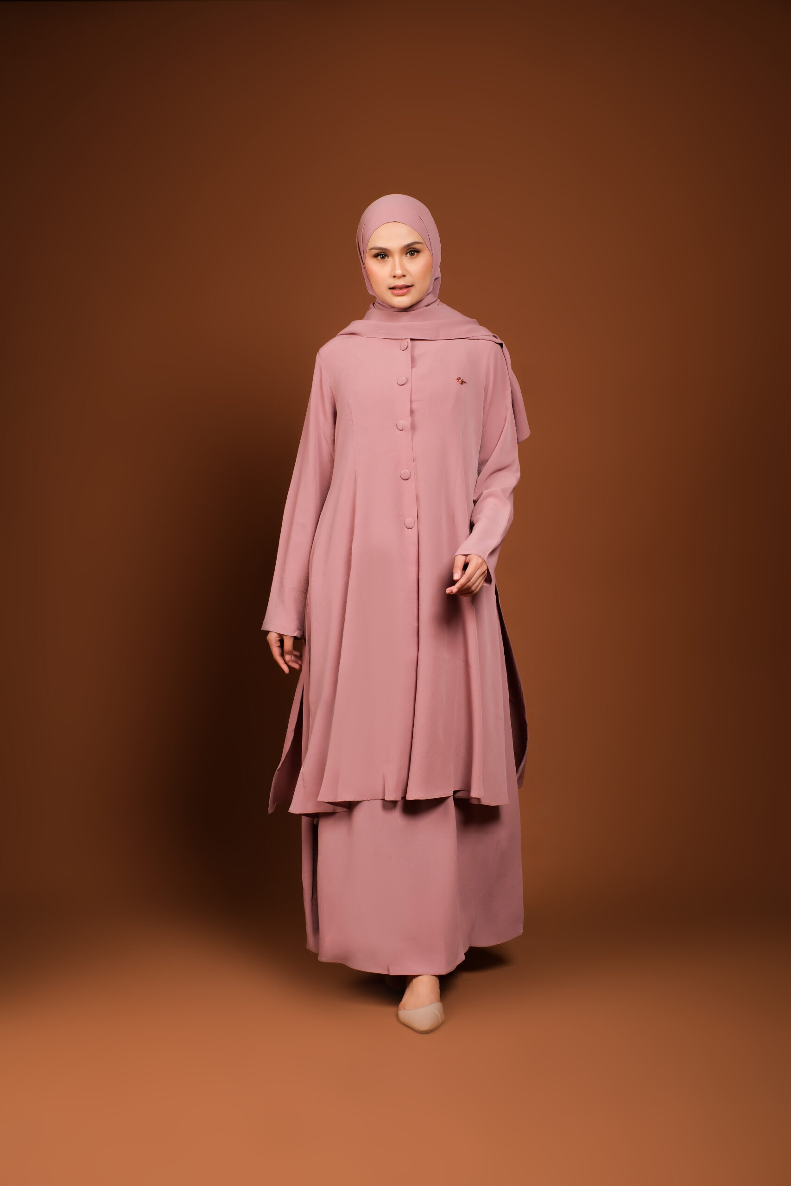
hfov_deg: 25.5
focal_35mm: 53
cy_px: 593
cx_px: 396
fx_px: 1746
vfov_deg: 37.5
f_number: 7.1
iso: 250
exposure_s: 1/200
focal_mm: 35
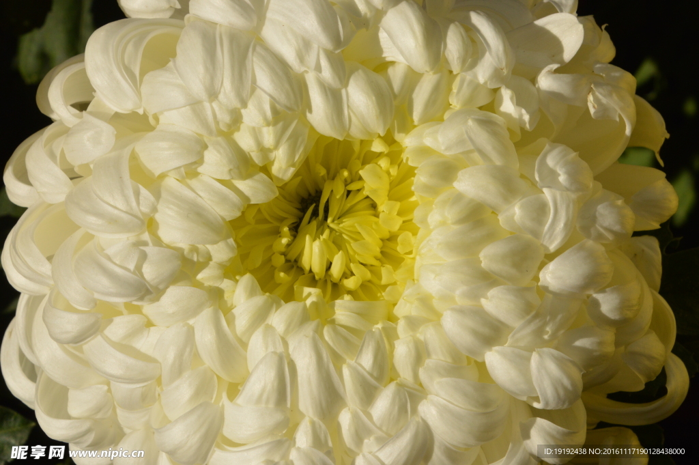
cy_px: 232
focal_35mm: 142
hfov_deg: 14.4
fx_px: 2765
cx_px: 350
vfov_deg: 9.6
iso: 500
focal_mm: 95
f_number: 18
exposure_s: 1/250
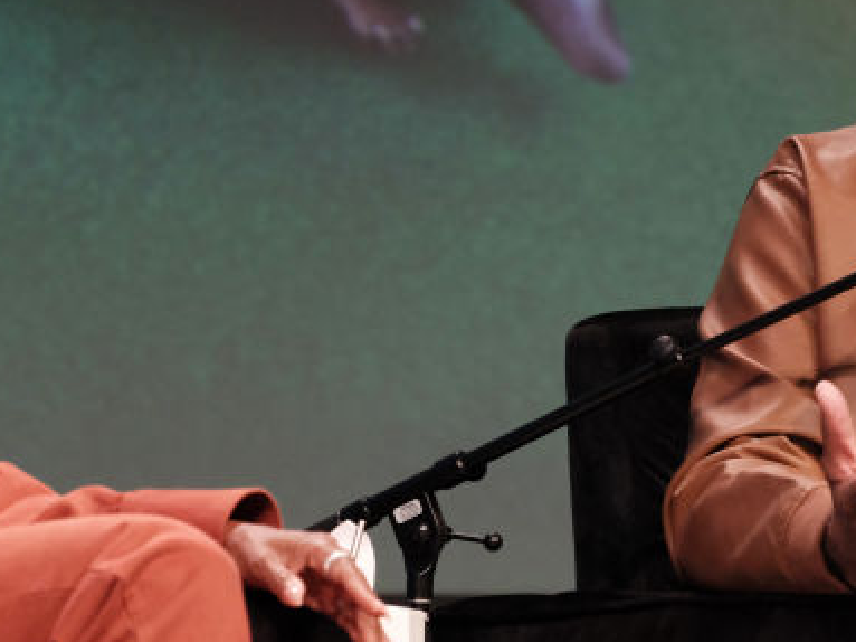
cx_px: 474
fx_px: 8331
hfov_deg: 5.9
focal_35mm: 337
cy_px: 311
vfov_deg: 4.4
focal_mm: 158.8
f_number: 5.6
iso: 6400
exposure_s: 1/250
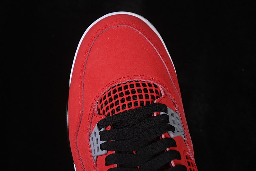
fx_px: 533
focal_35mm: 75
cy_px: 86
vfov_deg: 18.2
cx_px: 128
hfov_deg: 27.0
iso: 160
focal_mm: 50
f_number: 7.1
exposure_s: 1/60
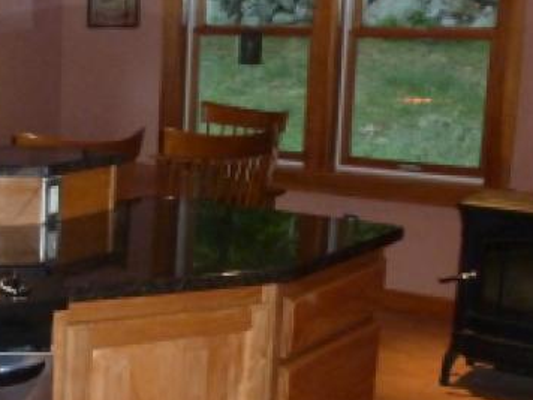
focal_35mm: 69
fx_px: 1062
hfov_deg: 24.5
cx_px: -166
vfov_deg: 21.3
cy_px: 225
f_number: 3.3
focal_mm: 4.3
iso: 400
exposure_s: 1/60
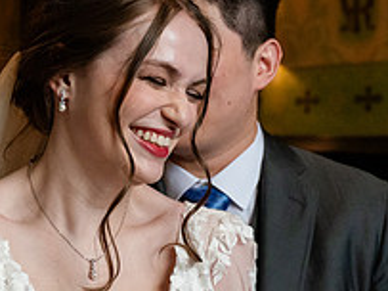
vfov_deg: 16.8
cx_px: 185
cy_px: 125
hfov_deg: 22.3
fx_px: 986
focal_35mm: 88
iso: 4000
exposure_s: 1/500
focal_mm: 31
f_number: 2.8
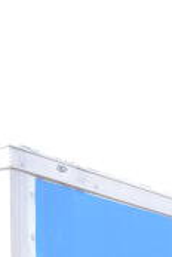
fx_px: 1411
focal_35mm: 198
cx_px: 366
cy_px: 646
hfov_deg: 6.7
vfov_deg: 9.2
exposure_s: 1/400
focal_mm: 25
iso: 1600
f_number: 10
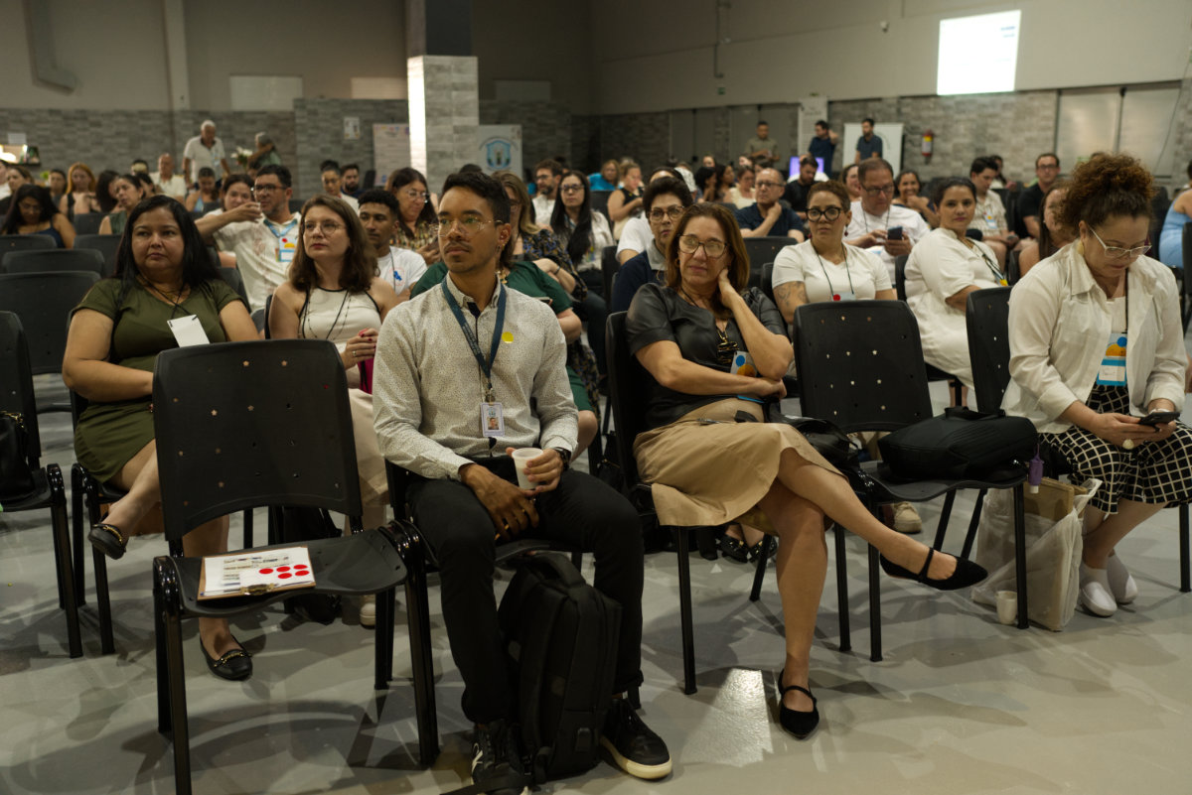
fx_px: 1159
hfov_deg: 54.4
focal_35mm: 35
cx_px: 596
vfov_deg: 37.9
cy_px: 398
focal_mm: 35
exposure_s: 1/80
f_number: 2.8
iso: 2000
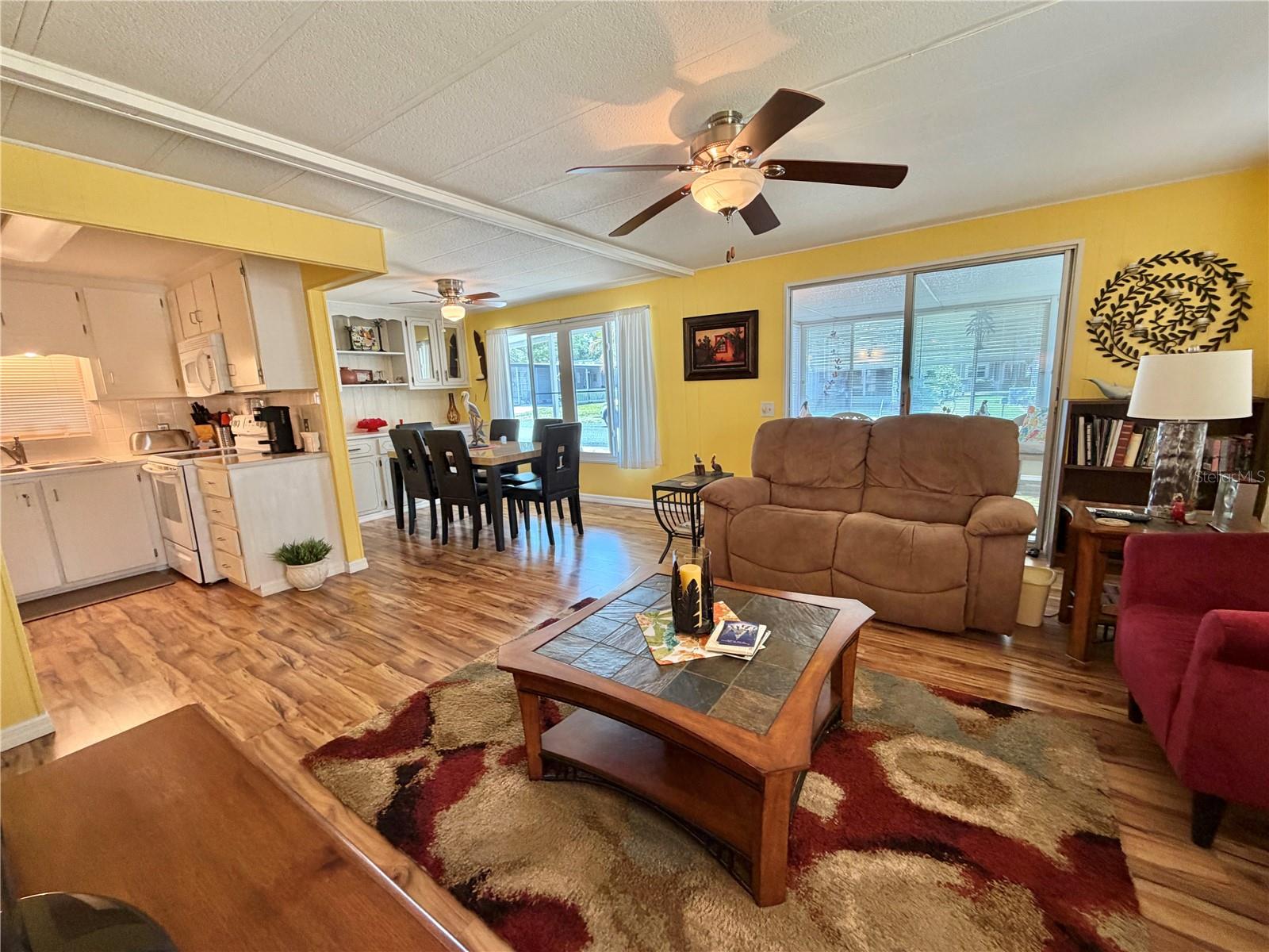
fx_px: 513
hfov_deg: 102.1
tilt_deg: -9.2
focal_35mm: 14
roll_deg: +2.9
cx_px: 634
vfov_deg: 85.7
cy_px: 476
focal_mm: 2.22
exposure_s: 1/60
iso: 200
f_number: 2.2
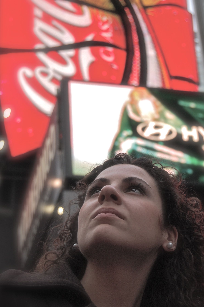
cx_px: 124
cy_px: 137
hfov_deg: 15.0
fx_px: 772
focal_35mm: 91
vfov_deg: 22.5
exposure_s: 1/125
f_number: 5.3
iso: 400
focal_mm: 45
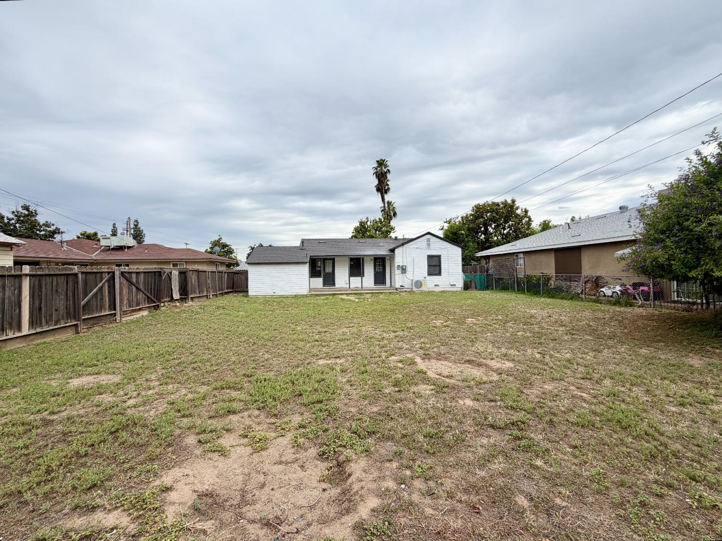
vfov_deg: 85.6
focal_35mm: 14
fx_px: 292
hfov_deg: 102.1
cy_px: 270
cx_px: 361
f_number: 2.2
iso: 25
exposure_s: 1/770
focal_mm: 2.22
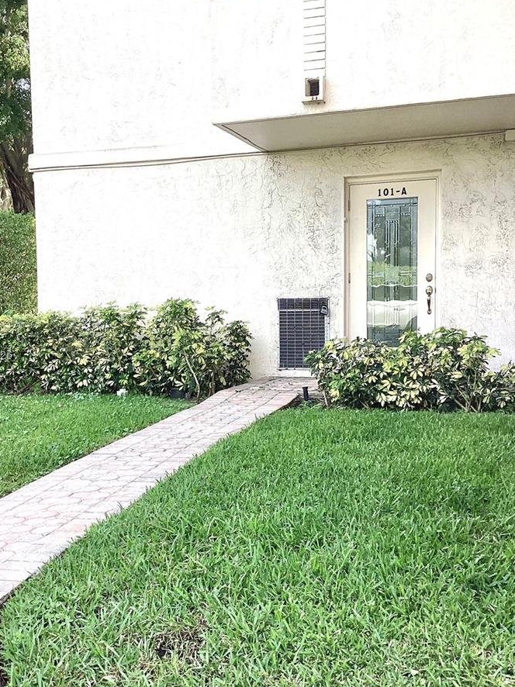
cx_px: 218
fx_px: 834
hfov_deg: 34.3
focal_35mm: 42
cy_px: 357
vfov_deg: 44.8
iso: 25
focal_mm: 3.3
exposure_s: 1/302
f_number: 2.4
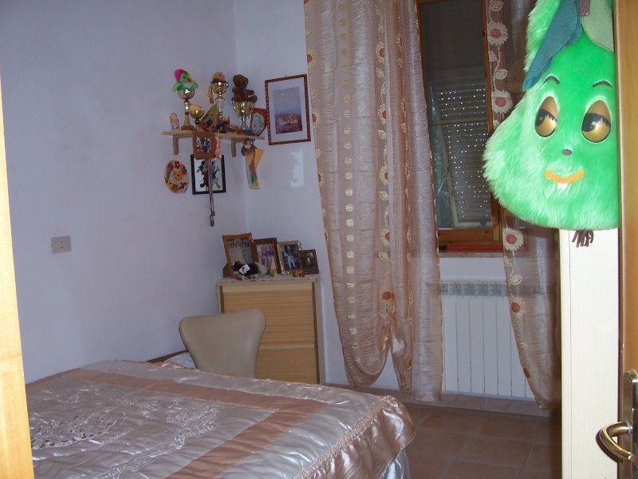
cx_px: 319
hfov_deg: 54.0
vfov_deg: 41.8
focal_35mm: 34
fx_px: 627
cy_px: 240
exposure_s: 1/60
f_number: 2.7
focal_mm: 5.6
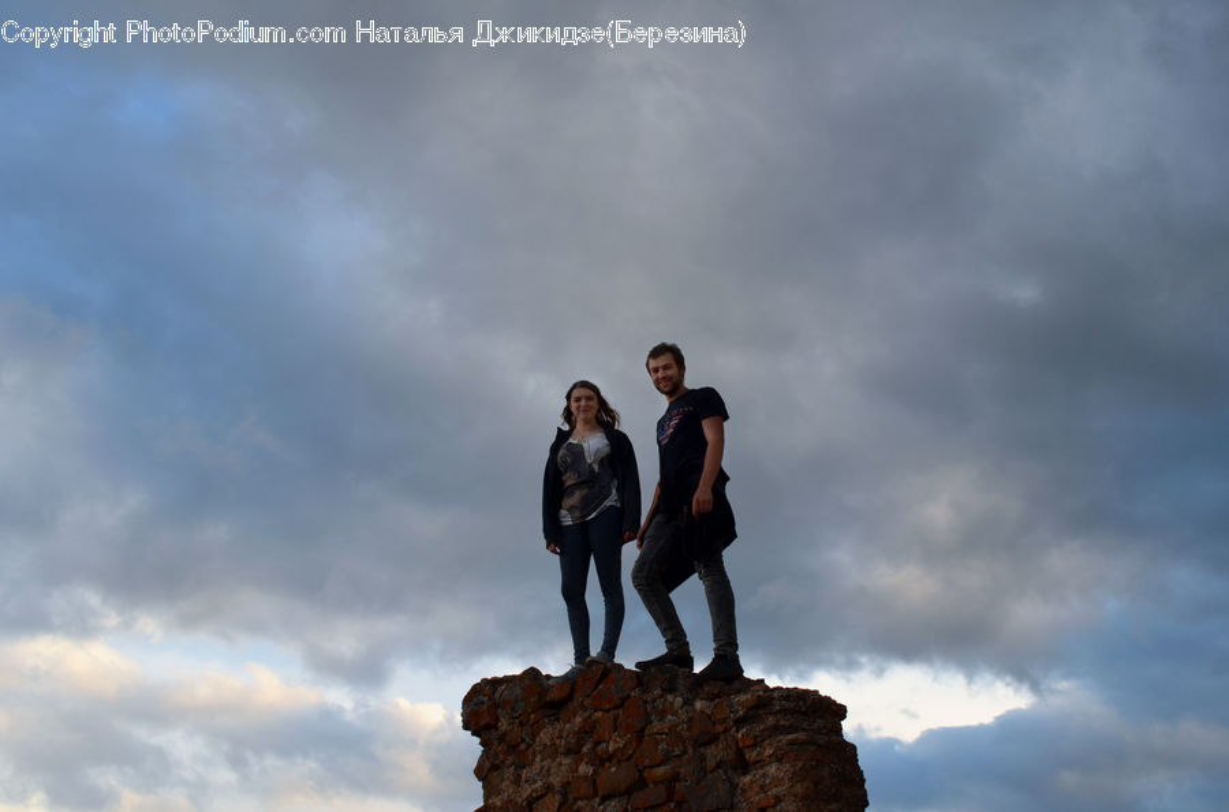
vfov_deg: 34.0
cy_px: 406
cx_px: 614
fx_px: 1328
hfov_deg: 49.7
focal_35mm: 39
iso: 200
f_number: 7.1
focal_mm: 26
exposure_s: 1/200
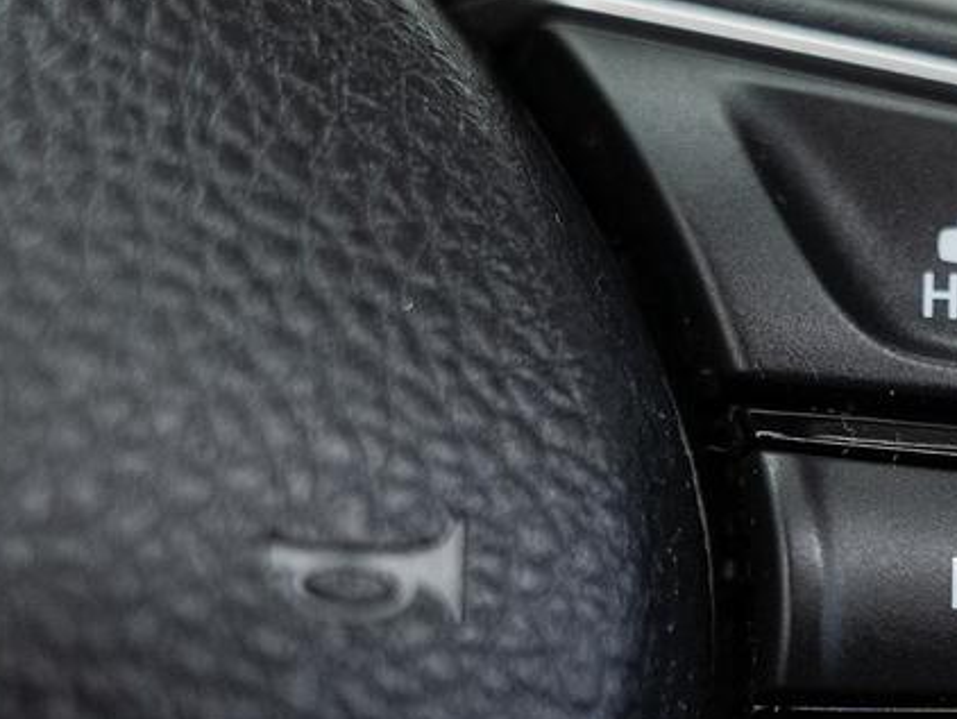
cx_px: 1066
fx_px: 2822
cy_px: 615
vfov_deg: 14.4
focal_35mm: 102
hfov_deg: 18.5
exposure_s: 1/50
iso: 800
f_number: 3.5
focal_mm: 28.3
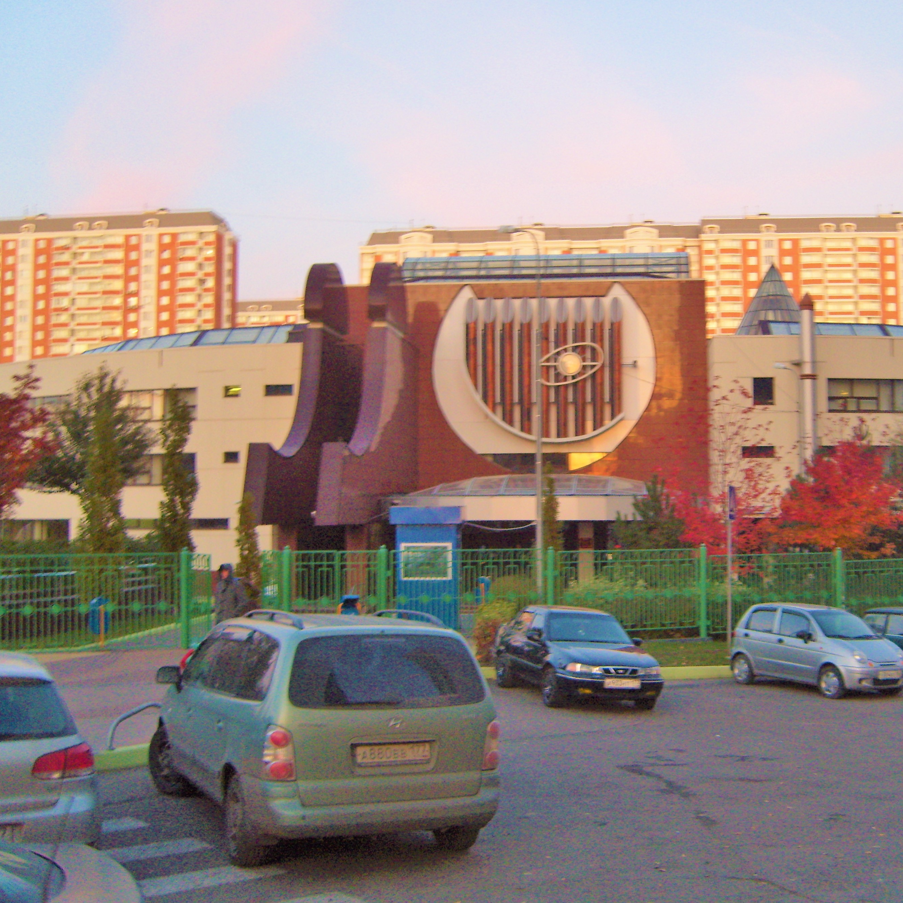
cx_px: 598
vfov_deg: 40.0
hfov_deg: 39.6
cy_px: 449
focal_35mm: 42
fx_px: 1240
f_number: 2.8
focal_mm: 7.4
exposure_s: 1/30
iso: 183
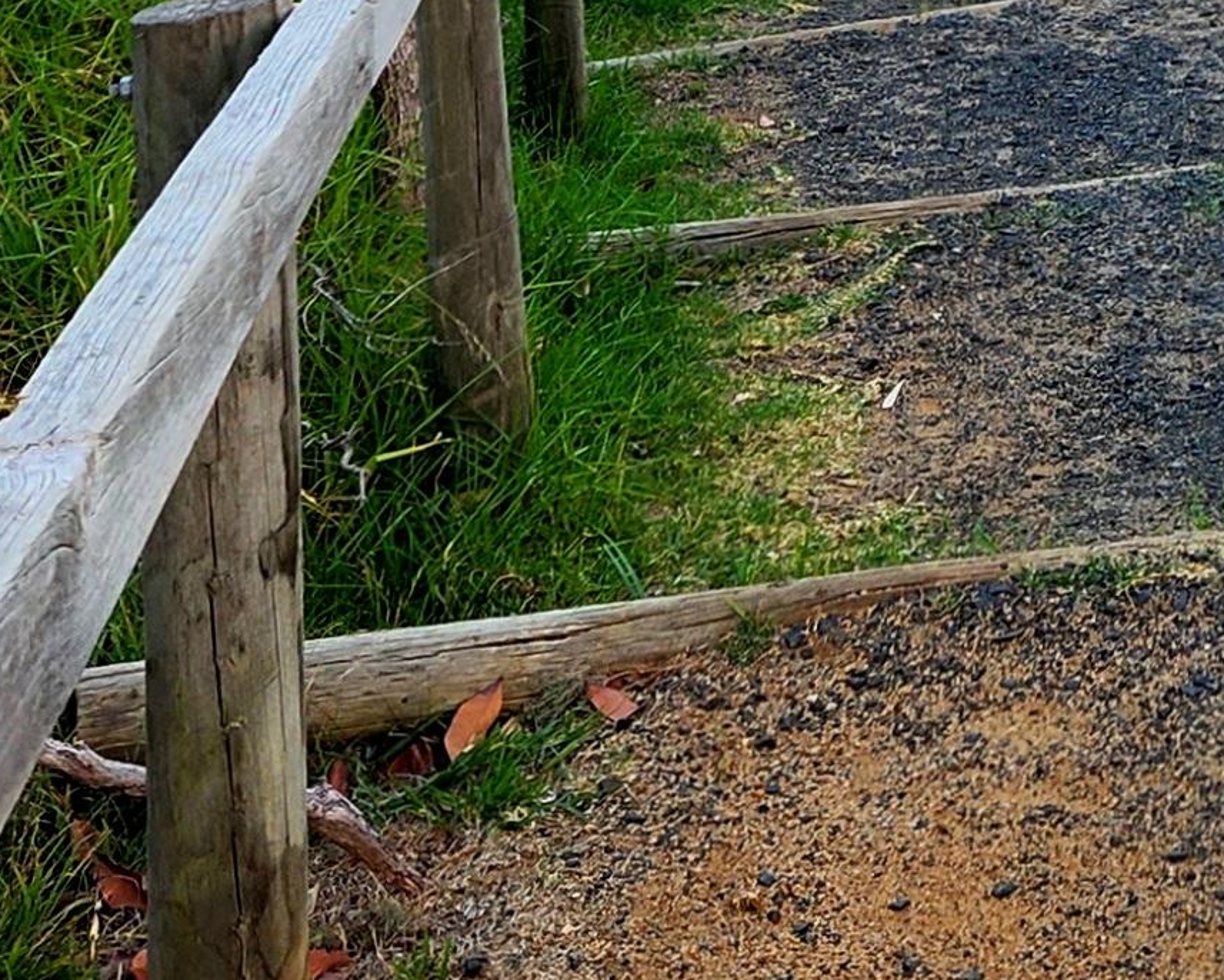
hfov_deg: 17.3
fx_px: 3768
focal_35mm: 104
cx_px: 1607
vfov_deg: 13.4
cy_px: -767
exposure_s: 1/312
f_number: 1.8
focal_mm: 5.4
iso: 20
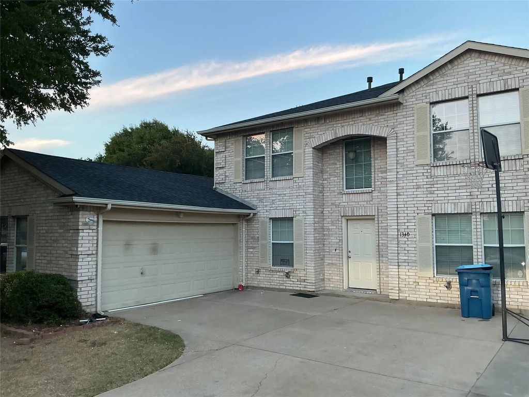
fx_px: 443
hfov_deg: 61.7
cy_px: 198
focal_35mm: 29
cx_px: 264
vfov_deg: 48.2
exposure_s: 1/120
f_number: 1.8
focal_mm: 3
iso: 64
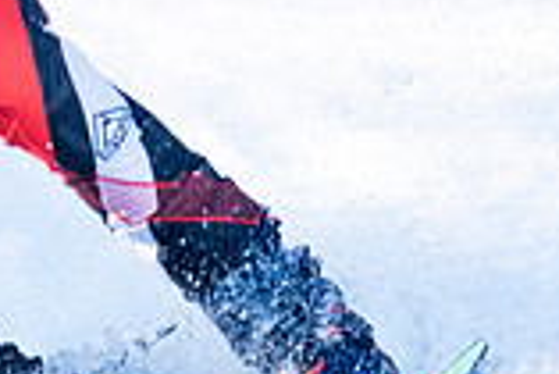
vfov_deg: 0.6
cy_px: -235
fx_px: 36803
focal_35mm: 2368
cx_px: -350
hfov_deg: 0.9
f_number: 8
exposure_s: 1/2000
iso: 1250
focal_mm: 560
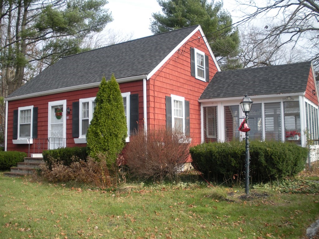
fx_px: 332
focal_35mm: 36
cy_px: 120
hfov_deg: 51.4
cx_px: 160
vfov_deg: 39.7
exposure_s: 1/163
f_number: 3.5
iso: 64
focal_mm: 6.3
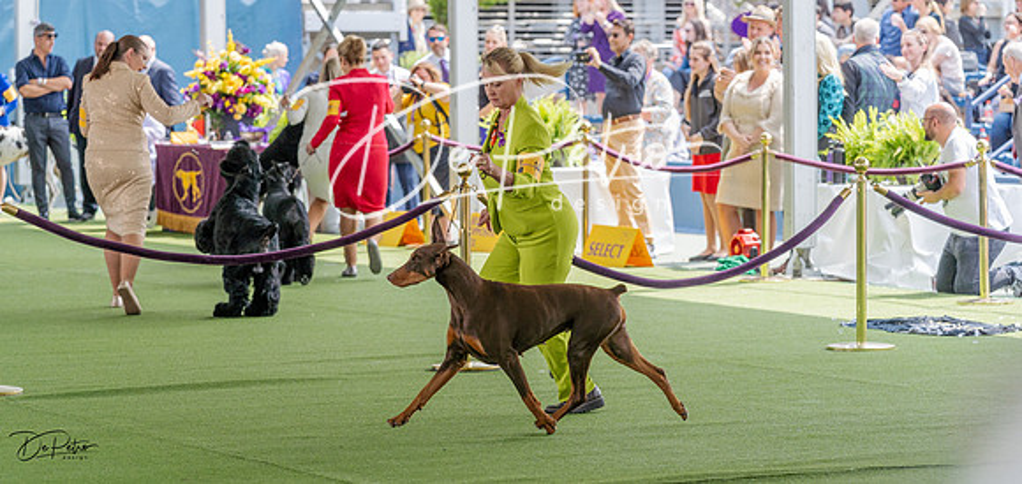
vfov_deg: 7.5
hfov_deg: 15.8
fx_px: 3692
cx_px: 532
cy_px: 223
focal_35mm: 141
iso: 400
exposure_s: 1/800
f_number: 4.5
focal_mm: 125
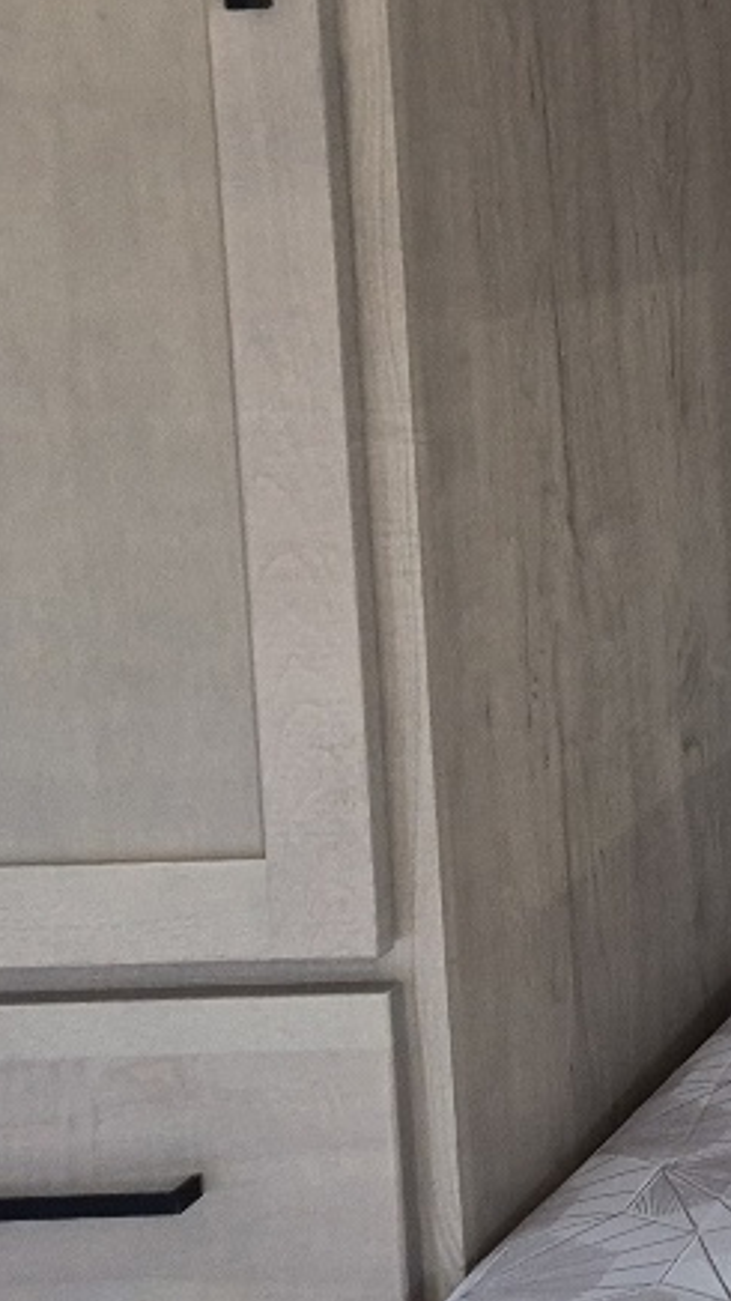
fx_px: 3173
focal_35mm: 92
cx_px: 1853
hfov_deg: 10.8
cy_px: 131
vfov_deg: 22.6
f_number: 1.8
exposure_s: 1/120
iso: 250
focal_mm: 5.4
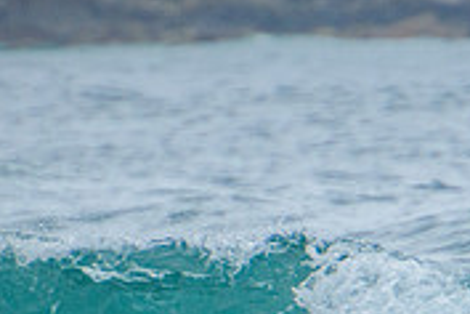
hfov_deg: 1.0
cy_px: 403
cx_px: 340
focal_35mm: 1971
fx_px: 25730
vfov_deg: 0.7
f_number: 5.6
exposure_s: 1/2000
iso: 450
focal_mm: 400
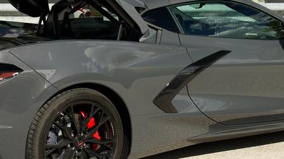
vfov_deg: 11.1
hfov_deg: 19.6
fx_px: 821
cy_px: 60
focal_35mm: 109
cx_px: 141
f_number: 3.2
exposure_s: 1/50
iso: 250
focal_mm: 24
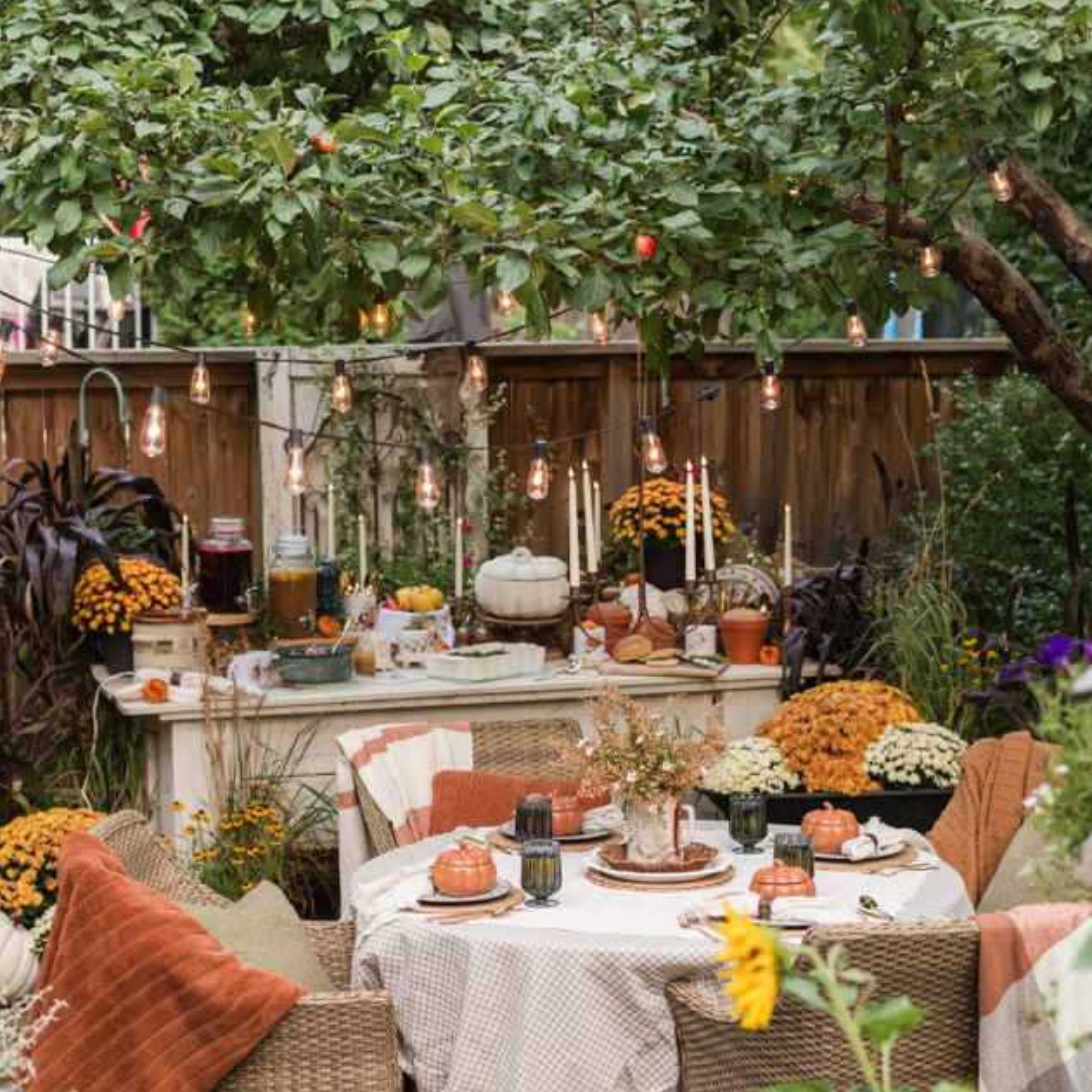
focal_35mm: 75
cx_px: 552
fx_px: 2677
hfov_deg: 23.1
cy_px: 678
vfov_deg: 23.0
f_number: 3.2
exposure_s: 1/200
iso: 500
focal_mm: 58
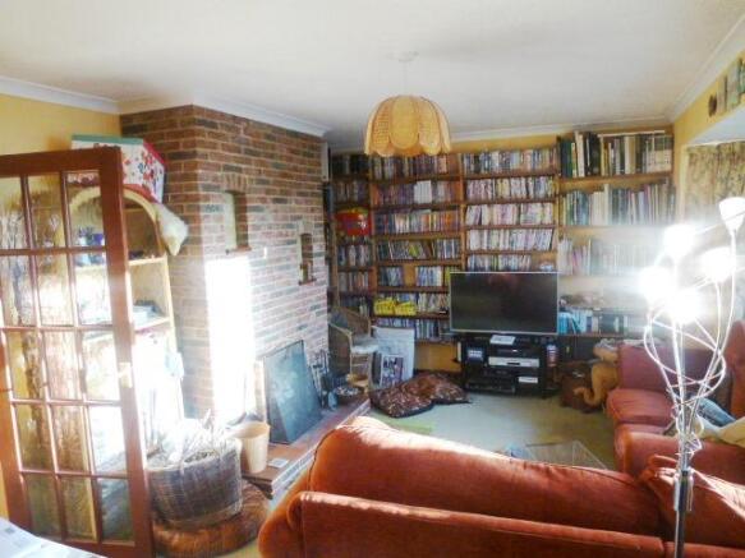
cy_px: 279
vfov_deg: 56.8
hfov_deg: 71.6
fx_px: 516
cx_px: 372
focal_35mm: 24
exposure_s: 1/40
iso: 400
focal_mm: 4.3
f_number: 3.3
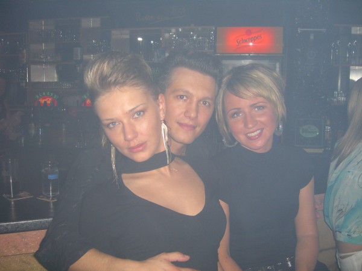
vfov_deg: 37.7
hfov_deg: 49.0
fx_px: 397
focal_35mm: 38
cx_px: 181
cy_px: 136
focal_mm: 7.9
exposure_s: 1/60
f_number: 2.8
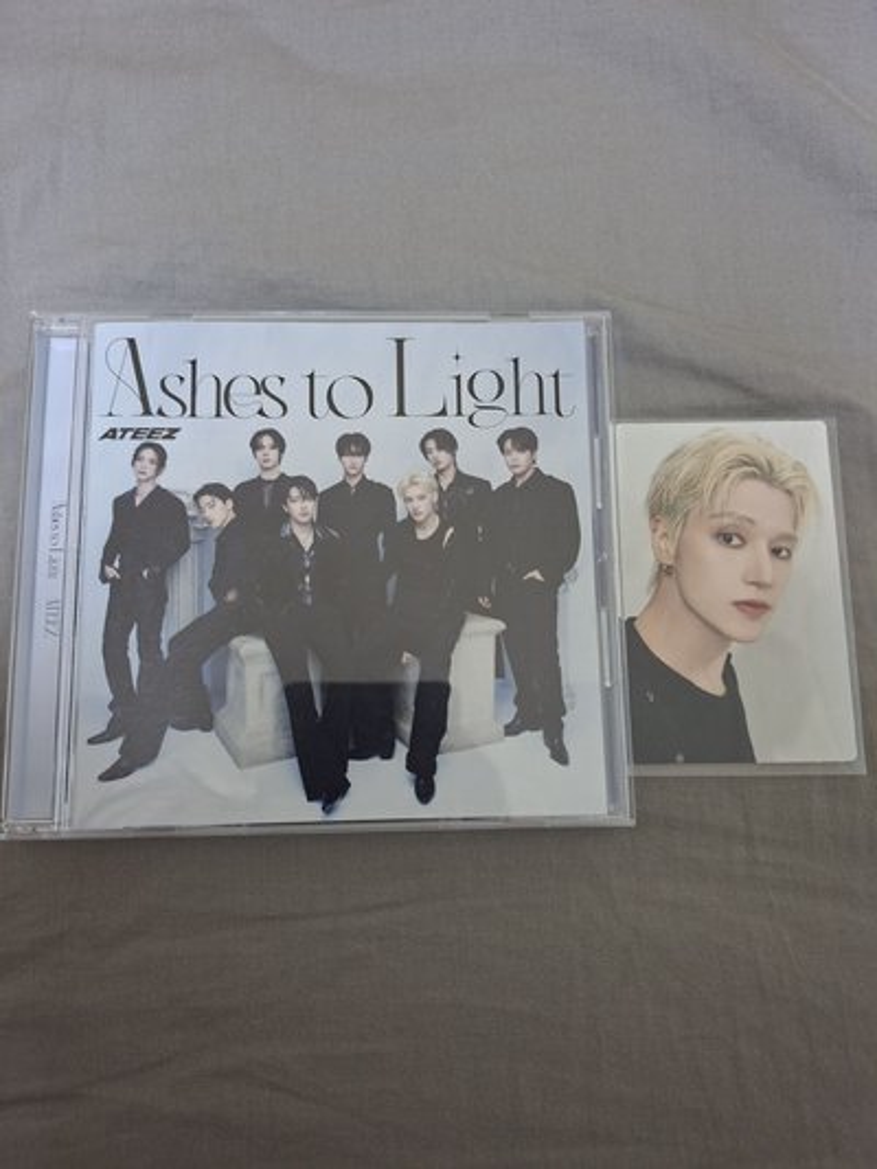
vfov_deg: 73.9
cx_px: 438
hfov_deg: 58.9
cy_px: 584
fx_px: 777
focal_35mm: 23
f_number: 1.8
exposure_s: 1/24
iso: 400
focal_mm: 5.54
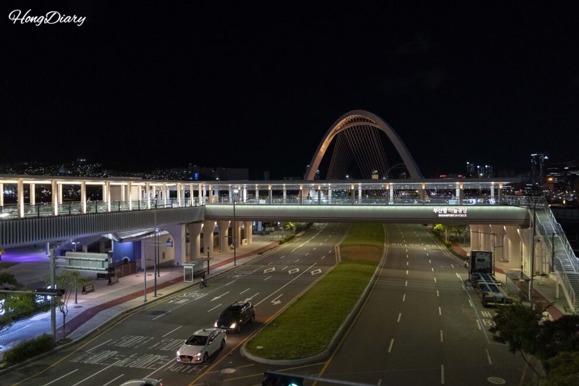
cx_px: 286
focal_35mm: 29
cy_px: 196
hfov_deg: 63.7
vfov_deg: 44.9
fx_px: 466
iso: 10000
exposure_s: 1/160
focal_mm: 28
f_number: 4
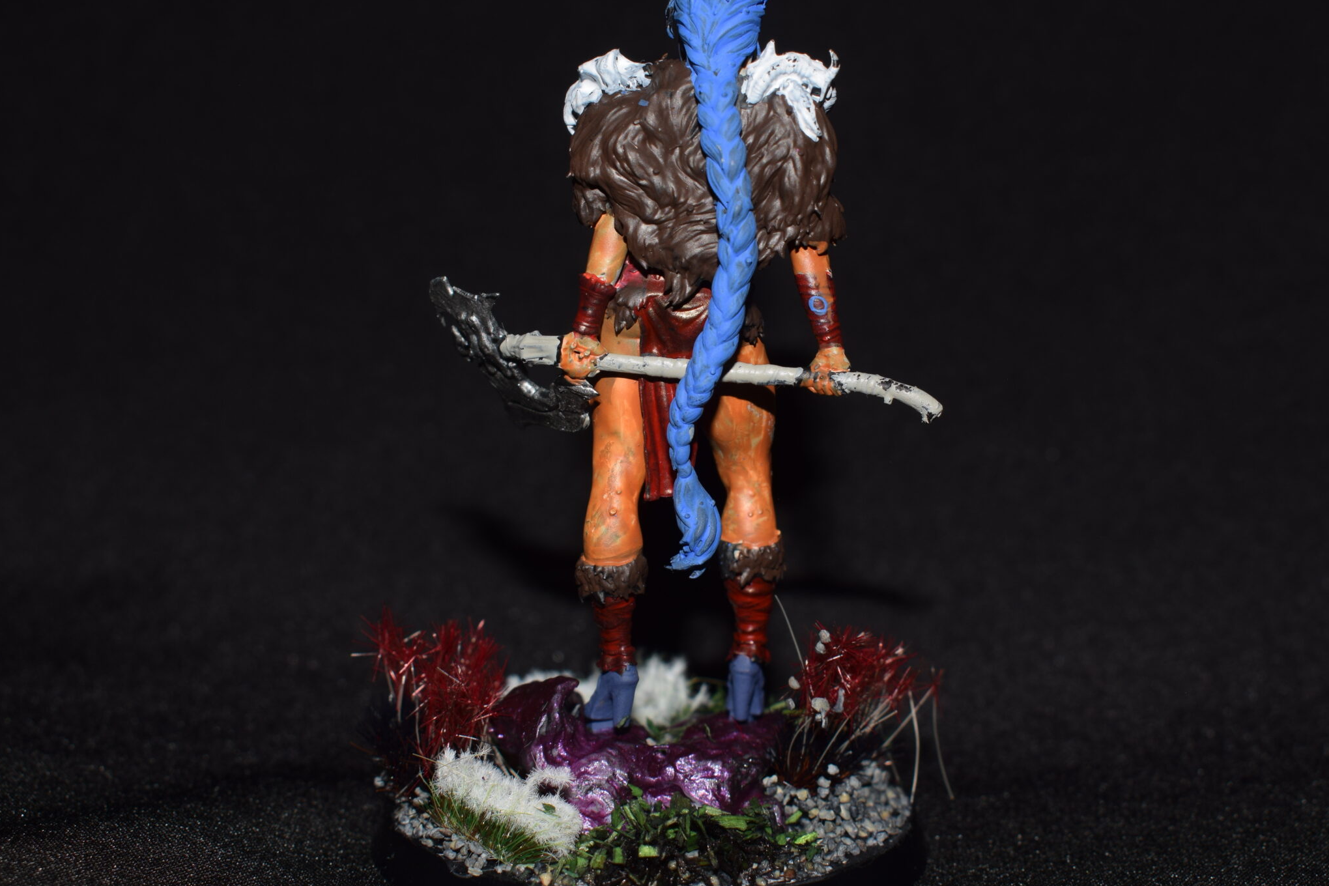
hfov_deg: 31.4
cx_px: 690
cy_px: 413
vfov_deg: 21.2
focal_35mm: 64
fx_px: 2362
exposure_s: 1/60
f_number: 8
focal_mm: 34
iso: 100
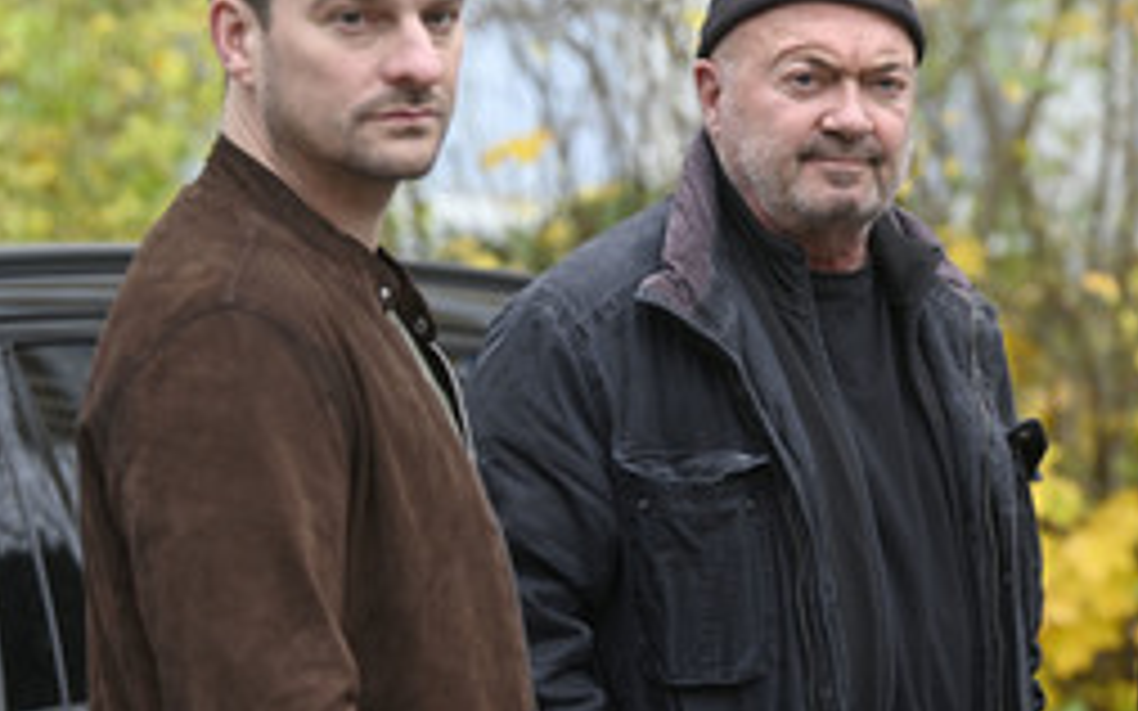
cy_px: 382
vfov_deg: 6.6
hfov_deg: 10.5
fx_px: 6201
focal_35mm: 200
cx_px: 924
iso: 1250
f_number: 4
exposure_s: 1/1000
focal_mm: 110
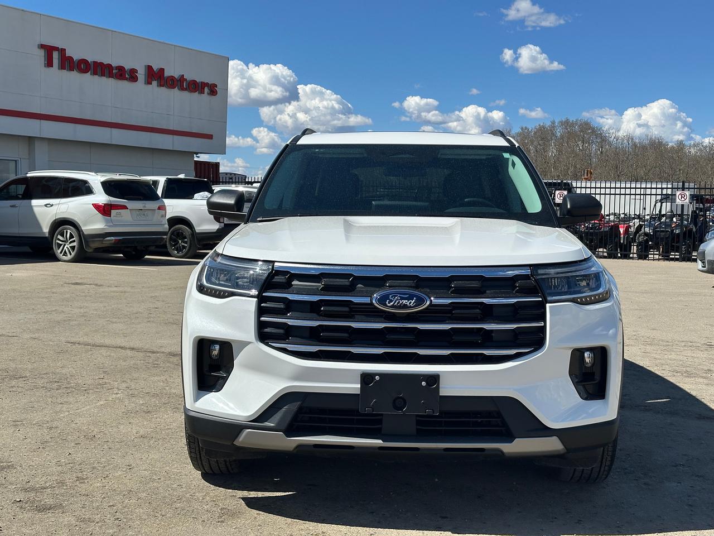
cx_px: 357
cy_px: 268
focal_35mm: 48
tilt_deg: -3.5
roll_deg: +0.1
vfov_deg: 30.3
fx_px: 990
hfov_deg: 39.7
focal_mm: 6.86
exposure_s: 1/6211
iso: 64
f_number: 1.78
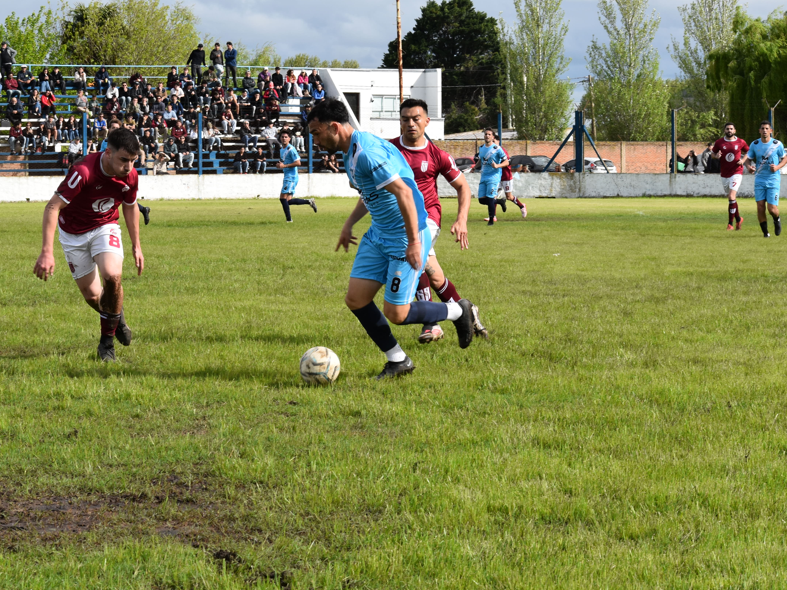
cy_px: 320
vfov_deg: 13.4
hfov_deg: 17.8
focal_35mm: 111
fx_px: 2516
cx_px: 294
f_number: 9
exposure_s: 1/320
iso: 200
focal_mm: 55
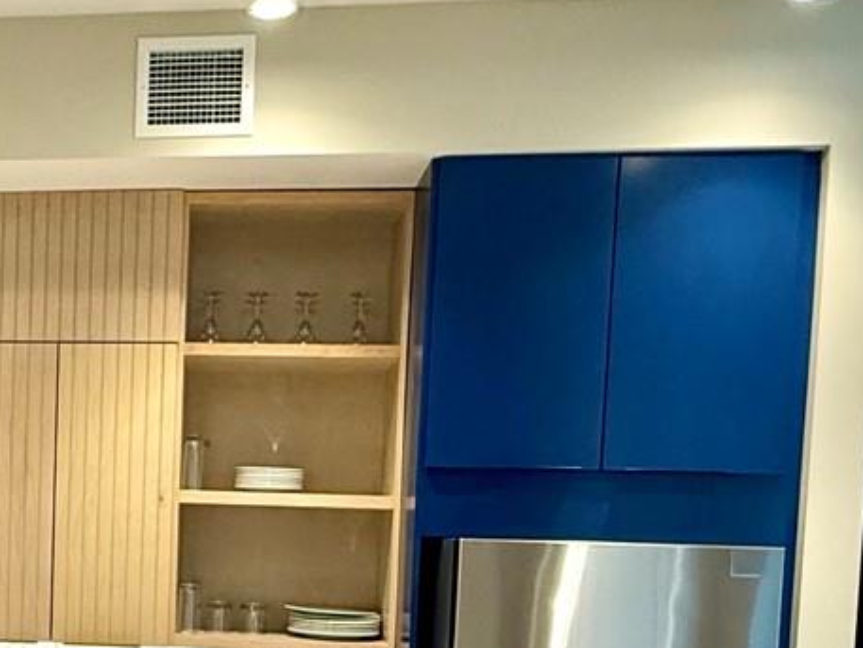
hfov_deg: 36.0
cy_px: 601
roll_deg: -1.3
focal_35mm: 49
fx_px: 1222
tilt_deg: -3.1
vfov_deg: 28.4
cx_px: 53
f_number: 2.2
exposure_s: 1/120
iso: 320
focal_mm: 2.22
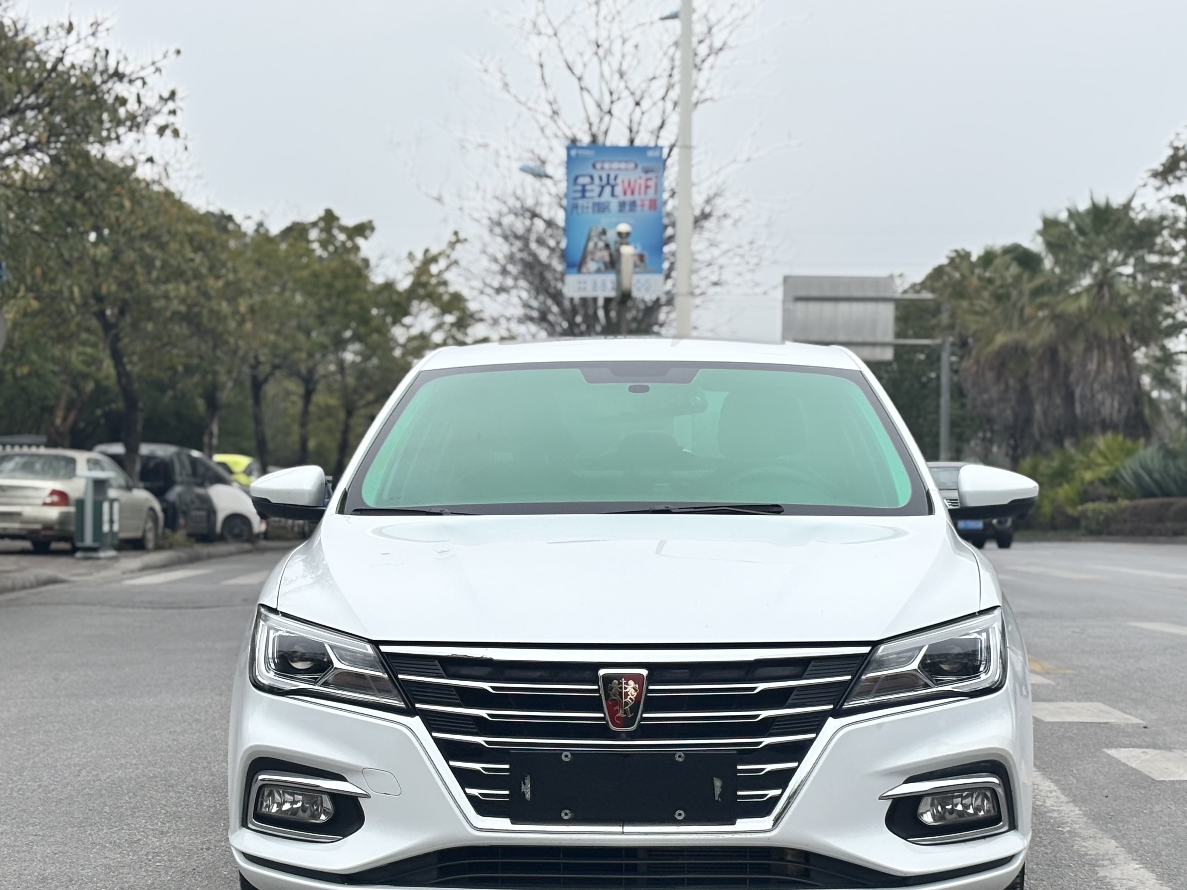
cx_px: 633
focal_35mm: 77
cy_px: 563
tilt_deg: -2.1
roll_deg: -0.7
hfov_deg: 25.3
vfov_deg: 19.1
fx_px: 2640
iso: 40
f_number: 1.6
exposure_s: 1/2105
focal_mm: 5.96
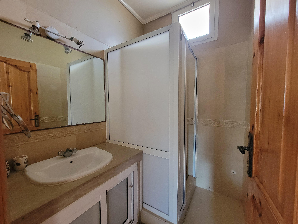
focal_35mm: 13
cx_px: 149
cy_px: 112
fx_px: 112
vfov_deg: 89.9
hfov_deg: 106.2
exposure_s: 1/30
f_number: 2.2
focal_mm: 2.2
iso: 500
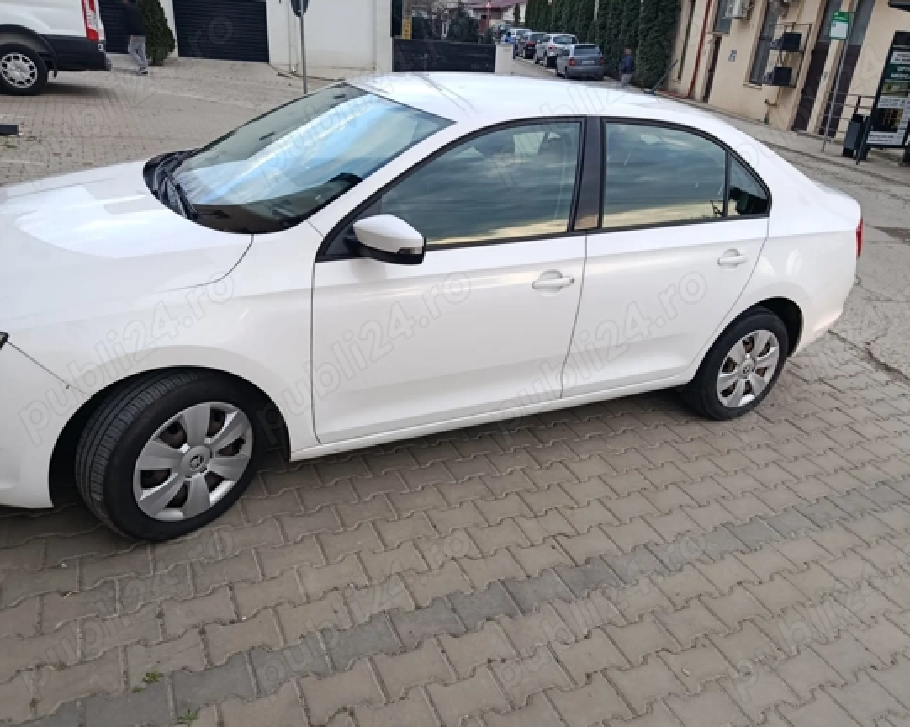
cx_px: 479
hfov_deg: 66.0
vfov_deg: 54.9
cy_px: 370
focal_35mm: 26
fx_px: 700
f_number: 1.7
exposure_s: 1/100
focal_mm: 5.24
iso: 253
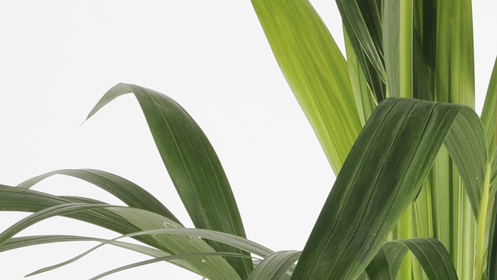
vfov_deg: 7.9
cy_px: 175
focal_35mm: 154
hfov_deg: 13.8
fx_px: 2030
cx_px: 449
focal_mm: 22
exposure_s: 1/125
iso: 250
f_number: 16
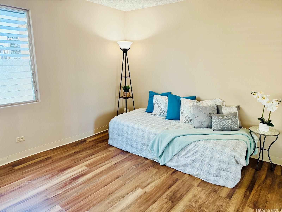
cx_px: 141
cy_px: 106
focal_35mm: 24
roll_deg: -0.9
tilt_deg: -11.8
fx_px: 196
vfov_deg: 56.8
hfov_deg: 71.6
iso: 320
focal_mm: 6.76
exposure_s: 1/120
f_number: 1.78
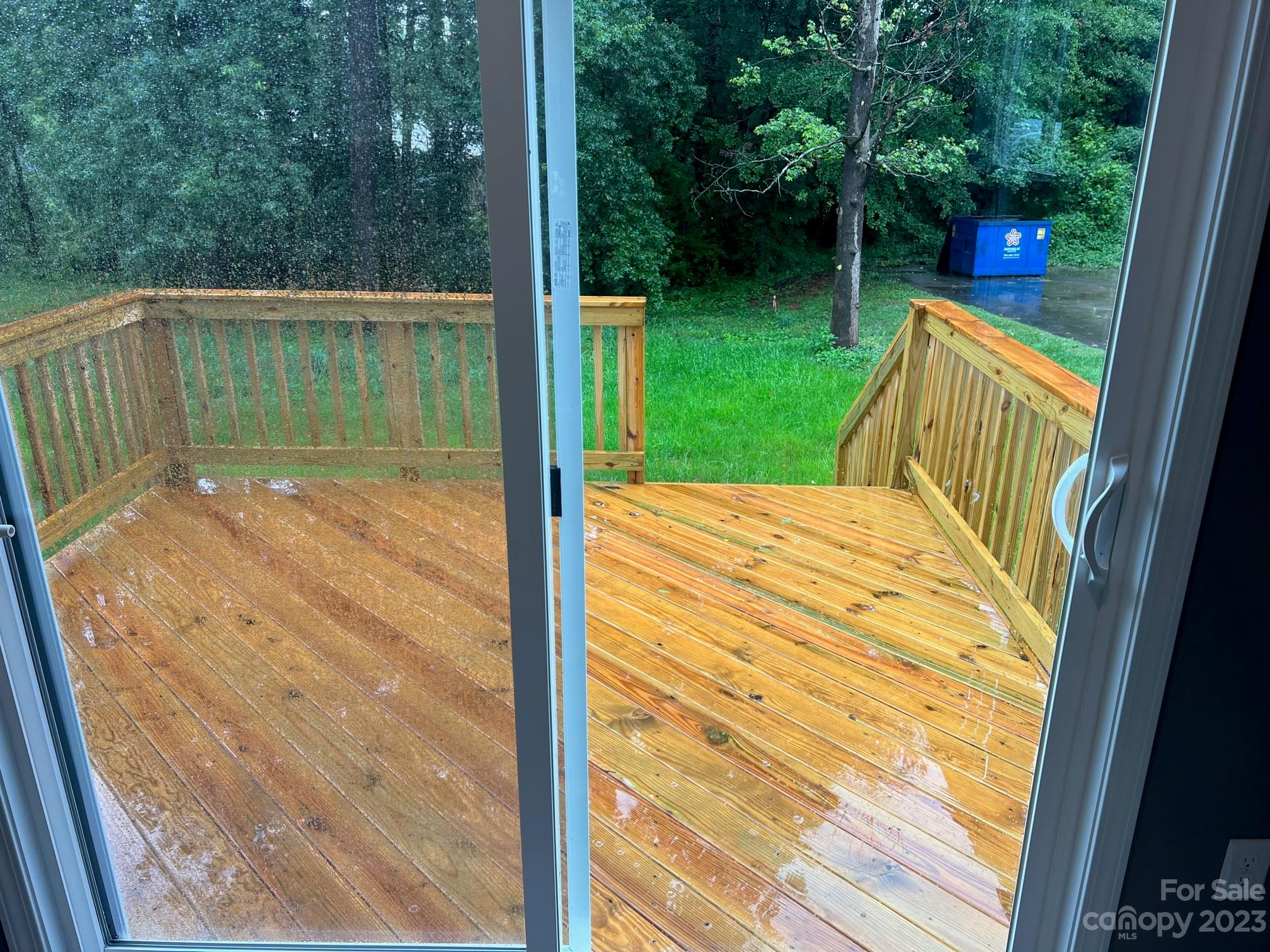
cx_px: 635
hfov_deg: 67.3
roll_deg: +0.0
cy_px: 476
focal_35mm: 26
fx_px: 954
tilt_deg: -19.3
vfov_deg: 53.1
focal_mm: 5.7
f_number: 1.5
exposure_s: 1/125
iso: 32
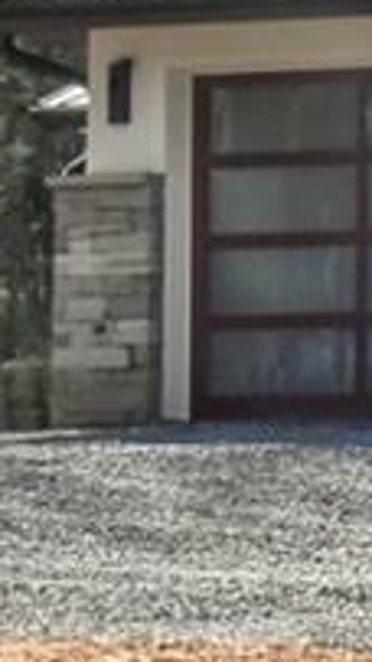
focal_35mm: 243
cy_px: 155
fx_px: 4267
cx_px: 1583
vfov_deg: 8.9
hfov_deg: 4.5
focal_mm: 46
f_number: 22
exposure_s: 1/800
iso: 4000
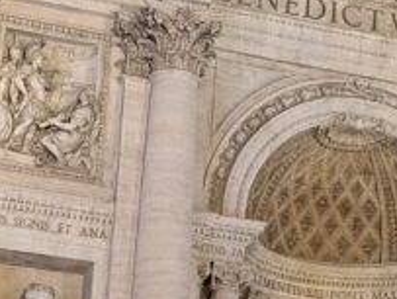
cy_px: 357
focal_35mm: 121
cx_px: 280
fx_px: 1390
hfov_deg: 16.2
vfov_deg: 12.0
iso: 551
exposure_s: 1/25
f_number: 1.68
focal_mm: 6.9
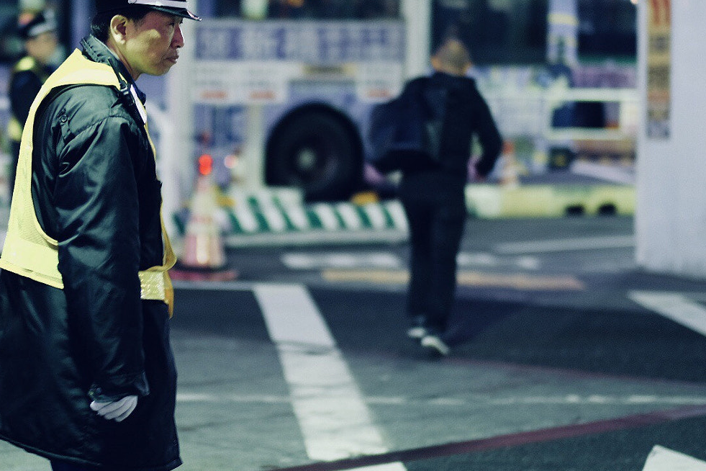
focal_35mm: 137
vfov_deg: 10.0
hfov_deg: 14.9
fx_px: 2687
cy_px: 210
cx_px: 214
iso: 500
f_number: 1.2
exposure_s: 1/60
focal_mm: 56
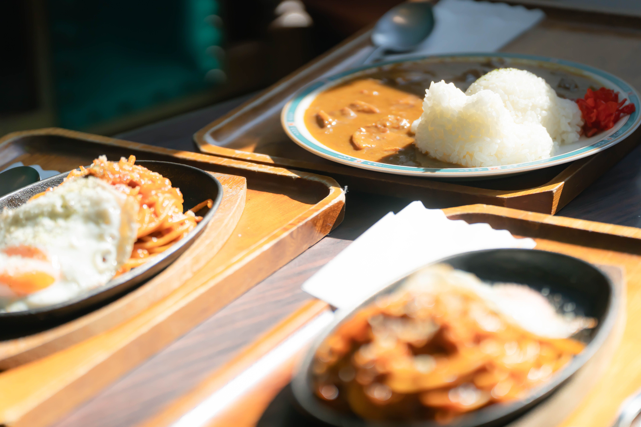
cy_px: 214
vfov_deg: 10.8
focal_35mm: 127
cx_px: 320
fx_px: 2261
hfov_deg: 16.1
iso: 1000
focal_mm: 127
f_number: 2.8
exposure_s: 1/8000
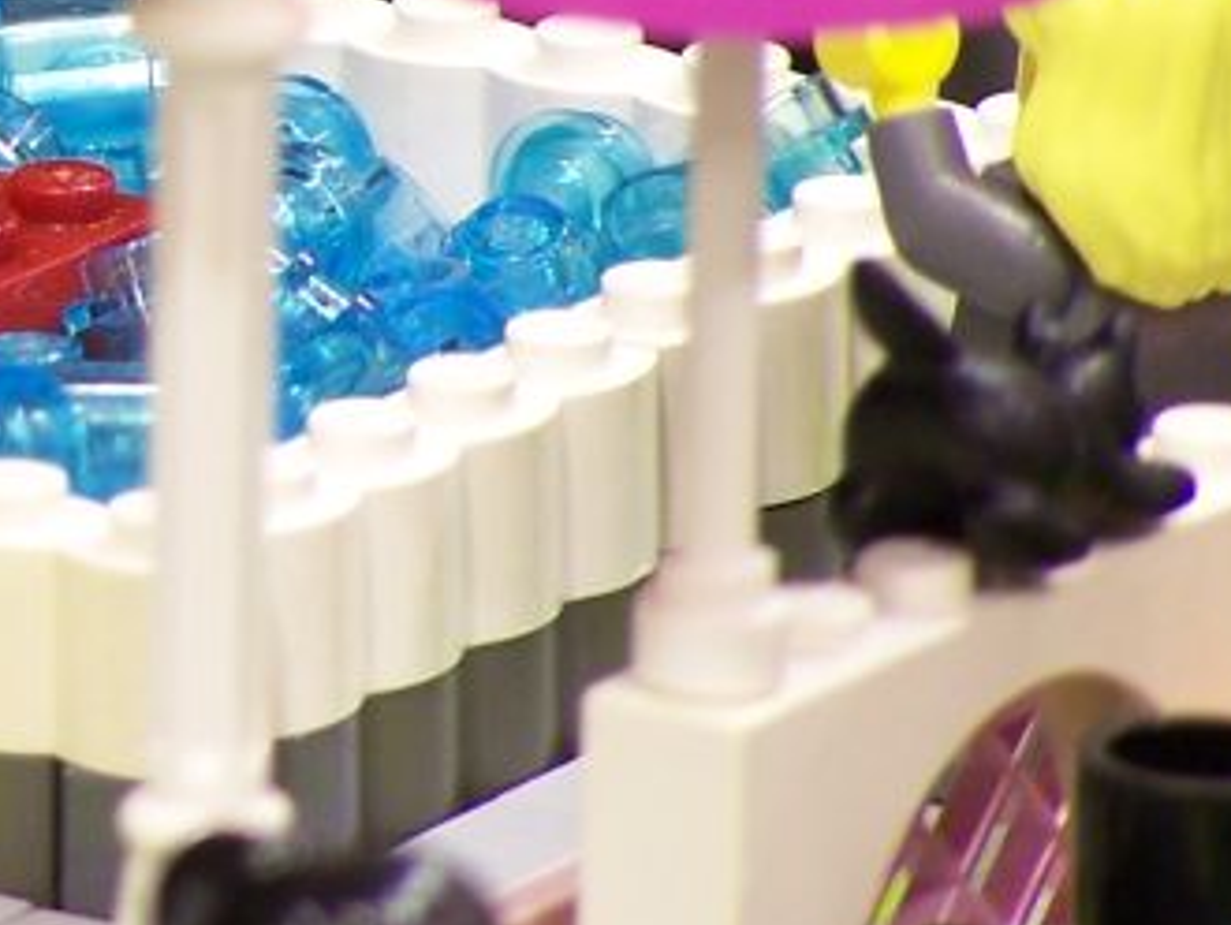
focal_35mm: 893
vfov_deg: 1.7
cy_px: 7
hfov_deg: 2.2
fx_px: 31780
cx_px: -451
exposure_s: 1/3
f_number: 3.6
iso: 80
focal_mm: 47.7
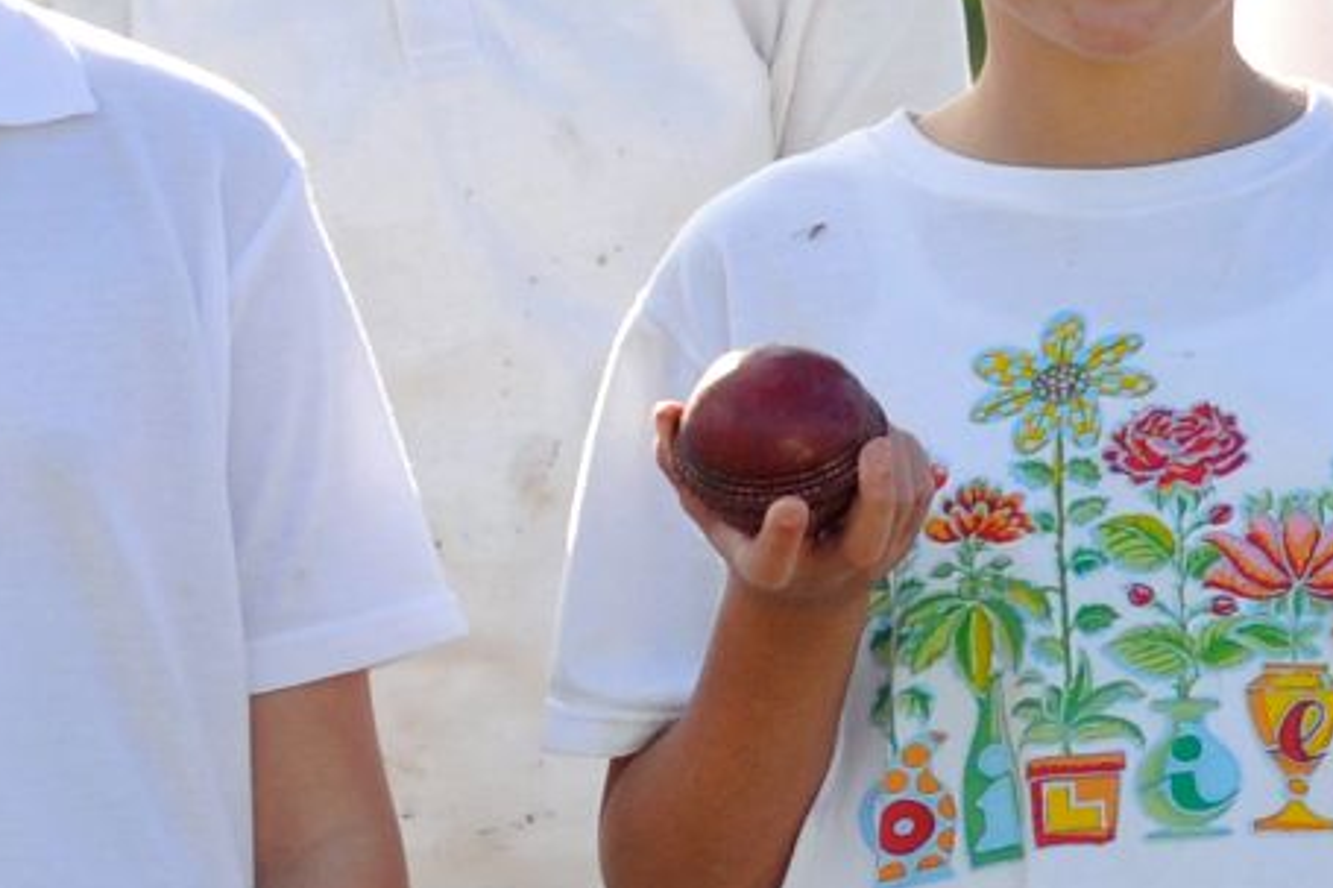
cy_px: 1108
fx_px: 26427
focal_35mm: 714
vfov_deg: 1.9
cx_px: 1813
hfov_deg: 2.9
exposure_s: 1/250
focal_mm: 80
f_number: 7.1
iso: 200
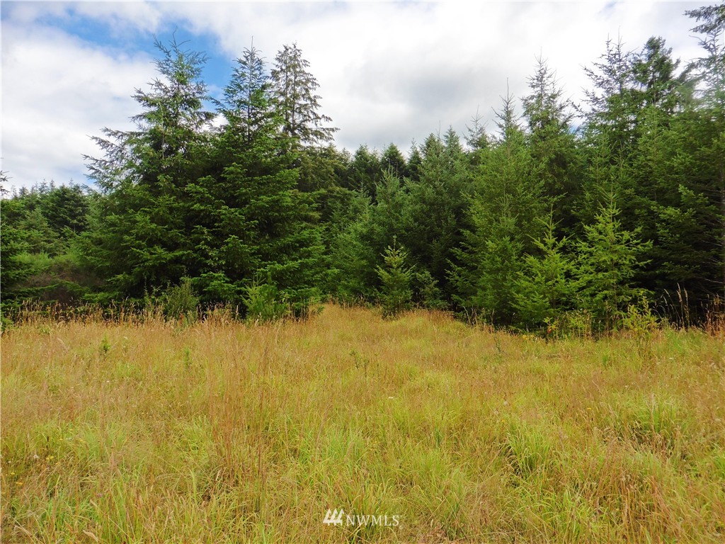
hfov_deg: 71.6
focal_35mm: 24
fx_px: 503
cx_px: 362
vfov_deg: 56.8
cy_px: 272
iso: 100
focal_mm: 4.3
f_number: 4
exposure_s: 1/640
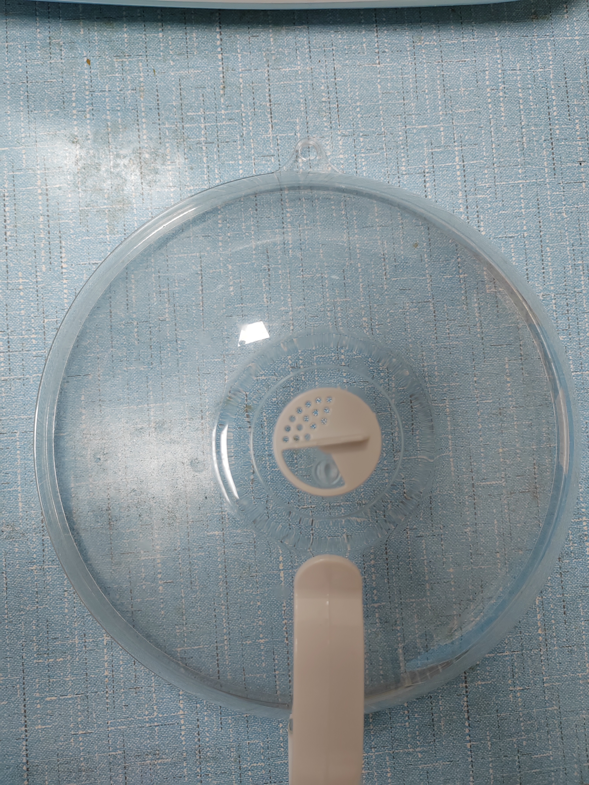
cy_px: 392
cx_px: 294
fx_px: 613
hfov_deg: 51.4
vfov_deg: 65.3
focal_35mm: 27
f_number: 1.9
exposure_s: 1/100
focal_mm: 5.52
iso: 400
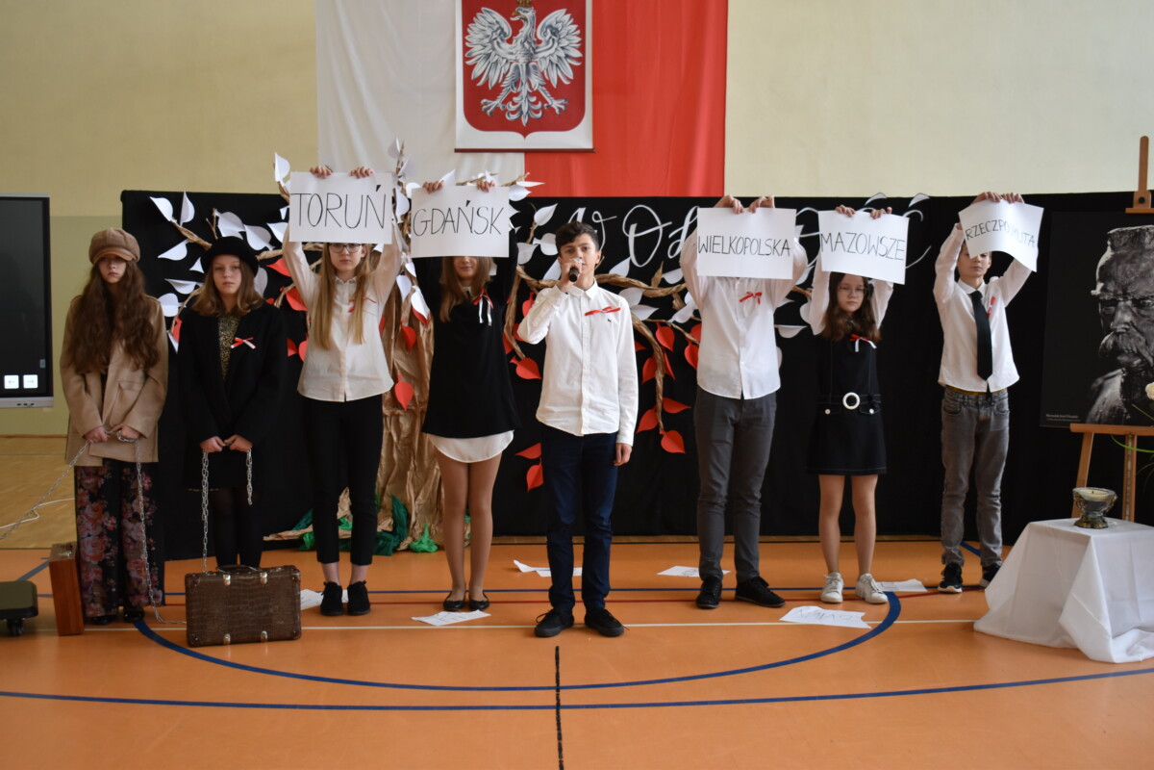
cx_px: 577
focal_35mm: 48
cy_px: 385
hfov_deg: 41.1
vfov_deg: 28.1
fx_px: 1539
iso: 560
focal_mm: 32
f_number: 4.5
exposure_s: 1/60
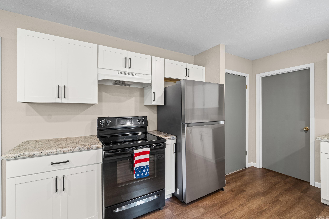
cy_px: 110
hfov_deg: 100.4
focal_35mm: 15
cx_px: 164
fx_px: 137
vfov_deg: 77.3
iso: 250
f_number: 9
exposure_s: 1.6
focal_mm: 10
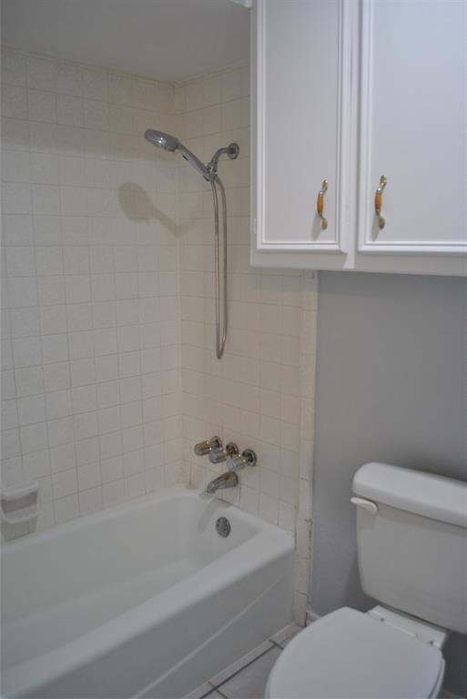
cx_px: 234
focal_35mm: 27
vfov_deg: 67.4
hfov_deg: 48.0
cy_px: 350
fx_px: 525
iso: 320
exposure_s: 1/30
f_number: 3.5
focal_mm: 18
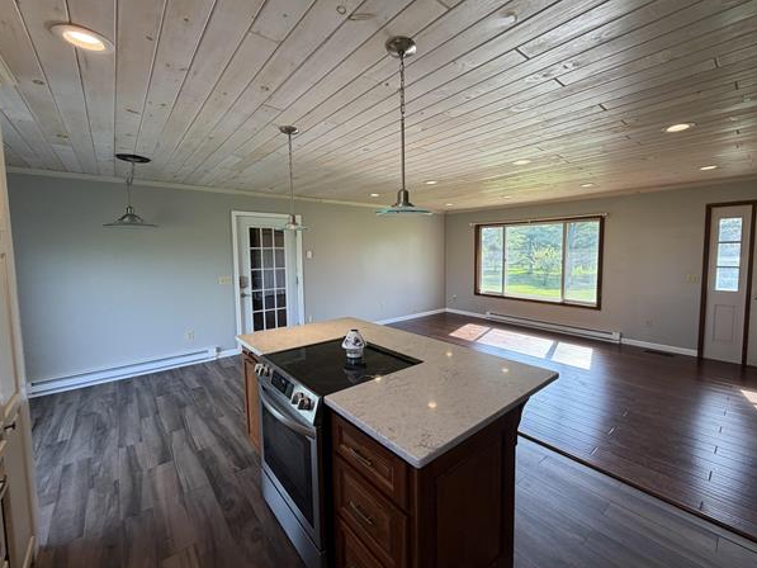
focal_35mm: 15
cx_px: 397
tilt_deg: -3.9
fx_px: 328
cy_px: 274
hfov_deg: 98.1
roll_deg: +0.8
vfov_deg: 81.7
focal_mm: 2.22
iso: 100
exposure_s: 1/120
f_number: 2.2
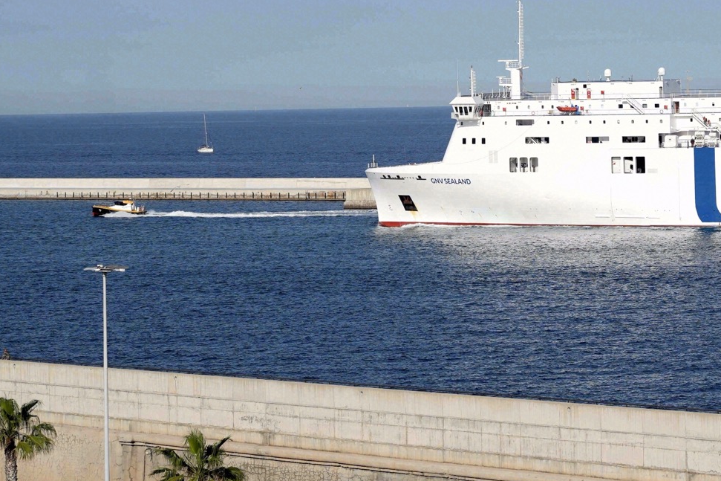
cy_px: 153
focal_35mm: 173
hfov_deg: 11.8
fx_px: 3464
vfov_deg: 7.9
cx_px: 592
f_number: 4
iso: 100
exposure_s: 1/2500
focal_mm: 70
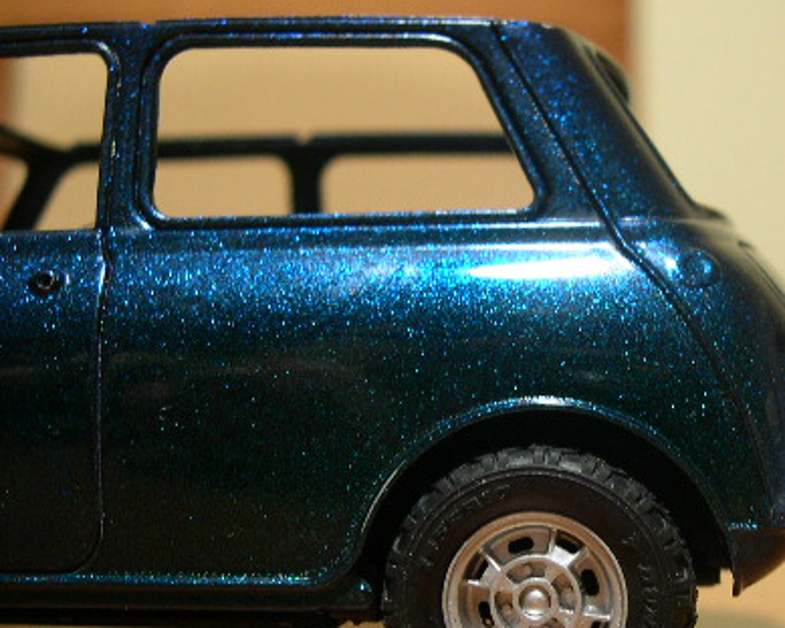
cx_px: 521
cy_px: 424
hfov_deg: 30.7
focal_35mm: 61
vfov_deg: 24.8
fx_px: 1417
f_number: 2.8
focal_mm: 8
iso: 100
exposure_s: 1/1.4
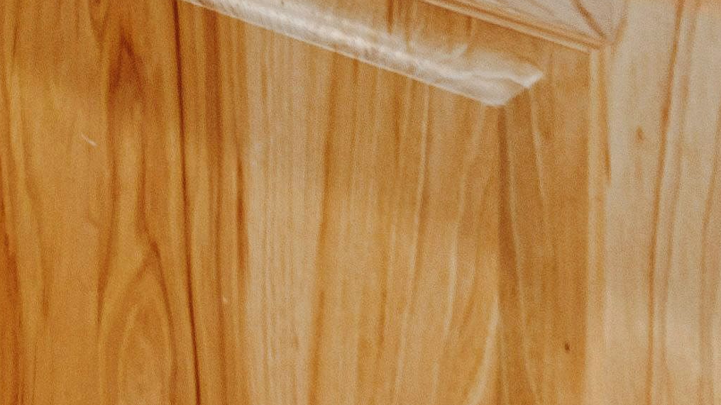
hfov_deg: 17.2
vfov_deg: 9.1
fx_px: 1892
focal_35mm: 99
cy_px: -912
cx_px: -621
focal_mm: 16
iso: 320
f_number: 7.1
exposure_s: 1
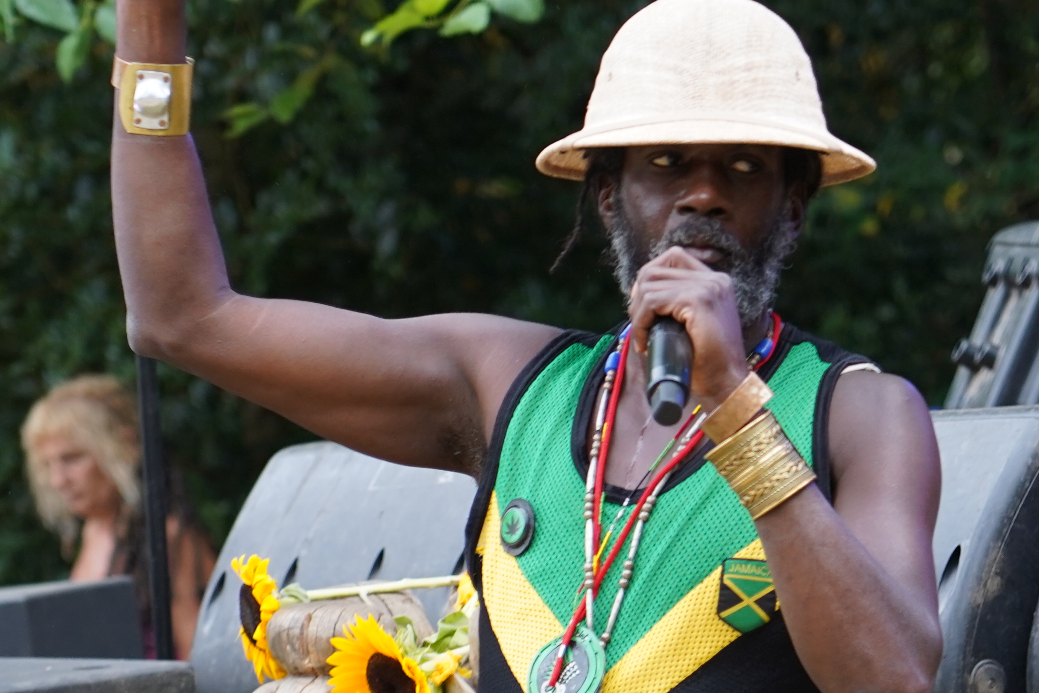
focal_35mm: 289
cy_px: 844
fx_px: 8340
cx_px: 632
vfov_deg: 4.7
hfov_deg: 7.1
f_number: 4
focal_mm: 105
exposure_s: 1/160
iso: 500
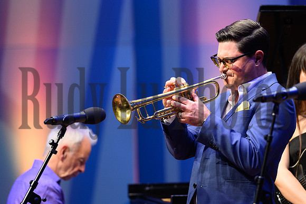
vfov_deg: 4.6
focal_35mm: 300
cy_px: 102
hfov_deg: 6.9
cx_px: 153
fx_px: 2550
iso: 1600
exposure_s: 1/400
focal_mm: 200
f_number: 3.5
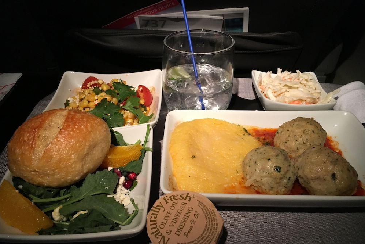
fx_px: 314
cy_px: 136
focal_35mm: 31
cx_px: 181
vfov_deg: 42.3
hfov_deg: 60.3
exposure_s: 1/30
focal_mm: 4.15
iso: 160
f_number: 2.2
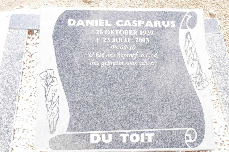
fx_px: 311
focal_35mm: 49
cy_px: 76
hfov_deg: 40.4
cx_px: 114
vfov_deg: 27.5
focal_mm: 32.5
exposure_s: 1/125
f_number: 11
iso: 800
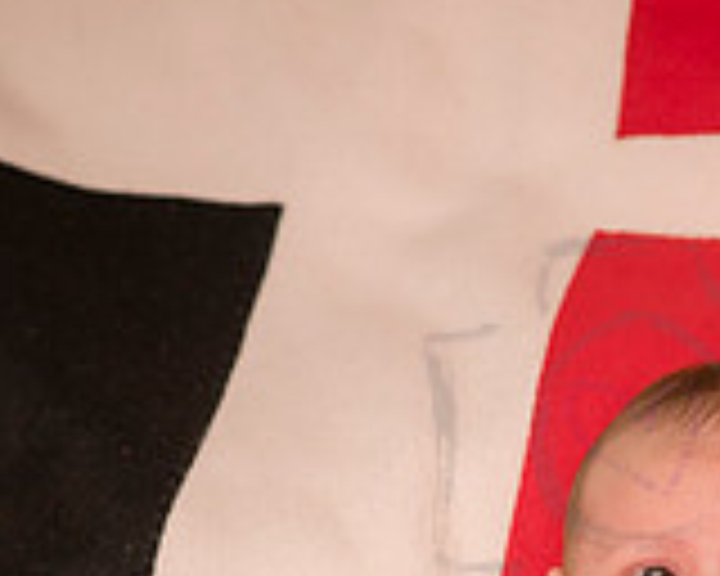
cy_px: 837
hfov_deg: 8.6
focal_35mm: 225
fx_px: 4795
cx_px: 652
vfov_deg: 6.8
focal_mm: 85
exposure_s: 1/250
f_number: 4
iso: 800
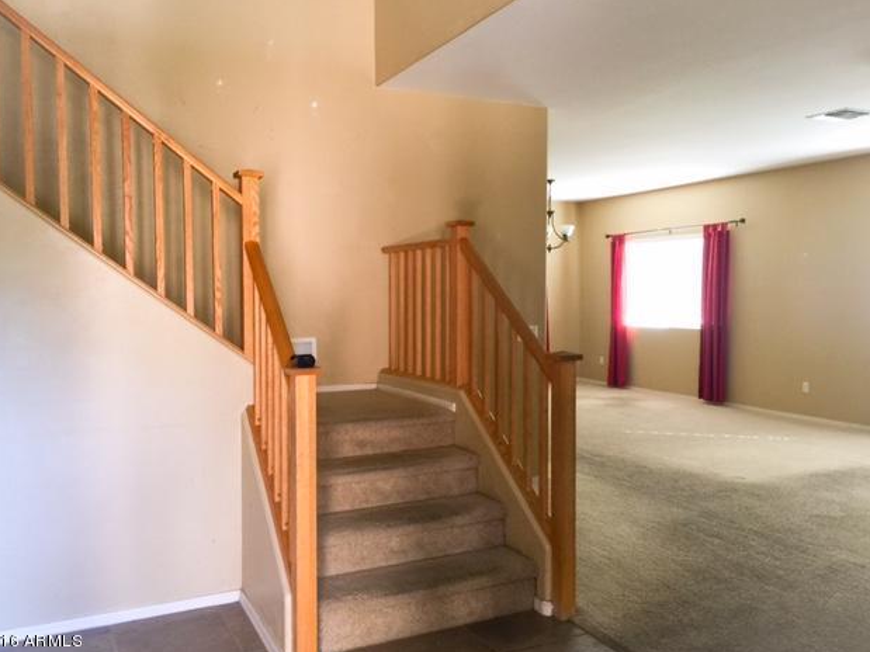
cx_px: 422
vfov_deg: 46.8
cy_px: 332
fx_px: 754
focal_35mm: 30
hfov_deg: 60.0
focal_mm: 4.15
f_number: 2.2
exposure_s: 1/15
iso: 64
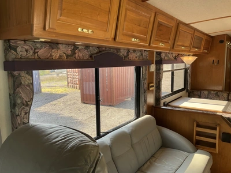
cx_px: 116
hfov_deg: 61.7
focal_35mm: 29
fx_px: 194
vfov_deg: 48.2
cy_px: 86
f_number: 1.8
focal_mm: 3
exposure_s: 1/122
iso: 25
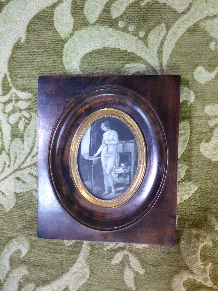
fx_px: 210
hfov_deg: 54.9
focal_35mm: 25
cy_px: 146
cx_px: 109
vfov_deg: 69.4
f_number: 3.3
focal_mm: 4.3
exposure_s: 1/50
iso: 400
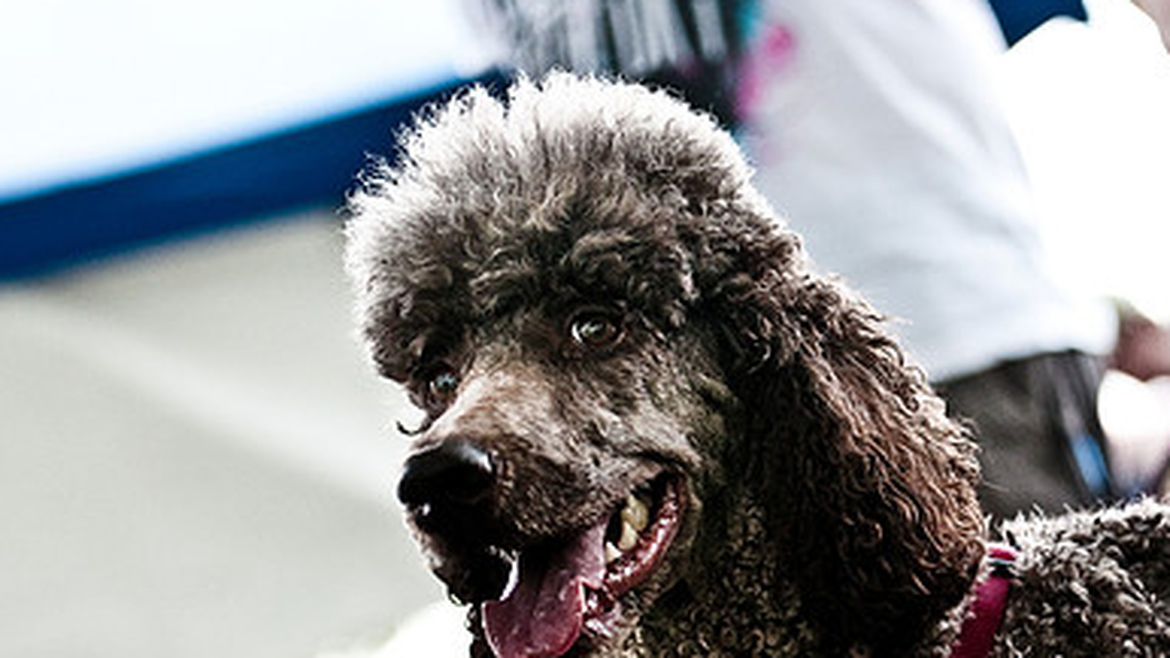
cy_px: 493
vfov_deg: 7.3
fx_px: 5118
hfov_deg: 13.0
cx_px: 749
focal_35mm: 165
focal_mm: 70
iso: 200
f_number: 2.8
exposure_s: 1/1250
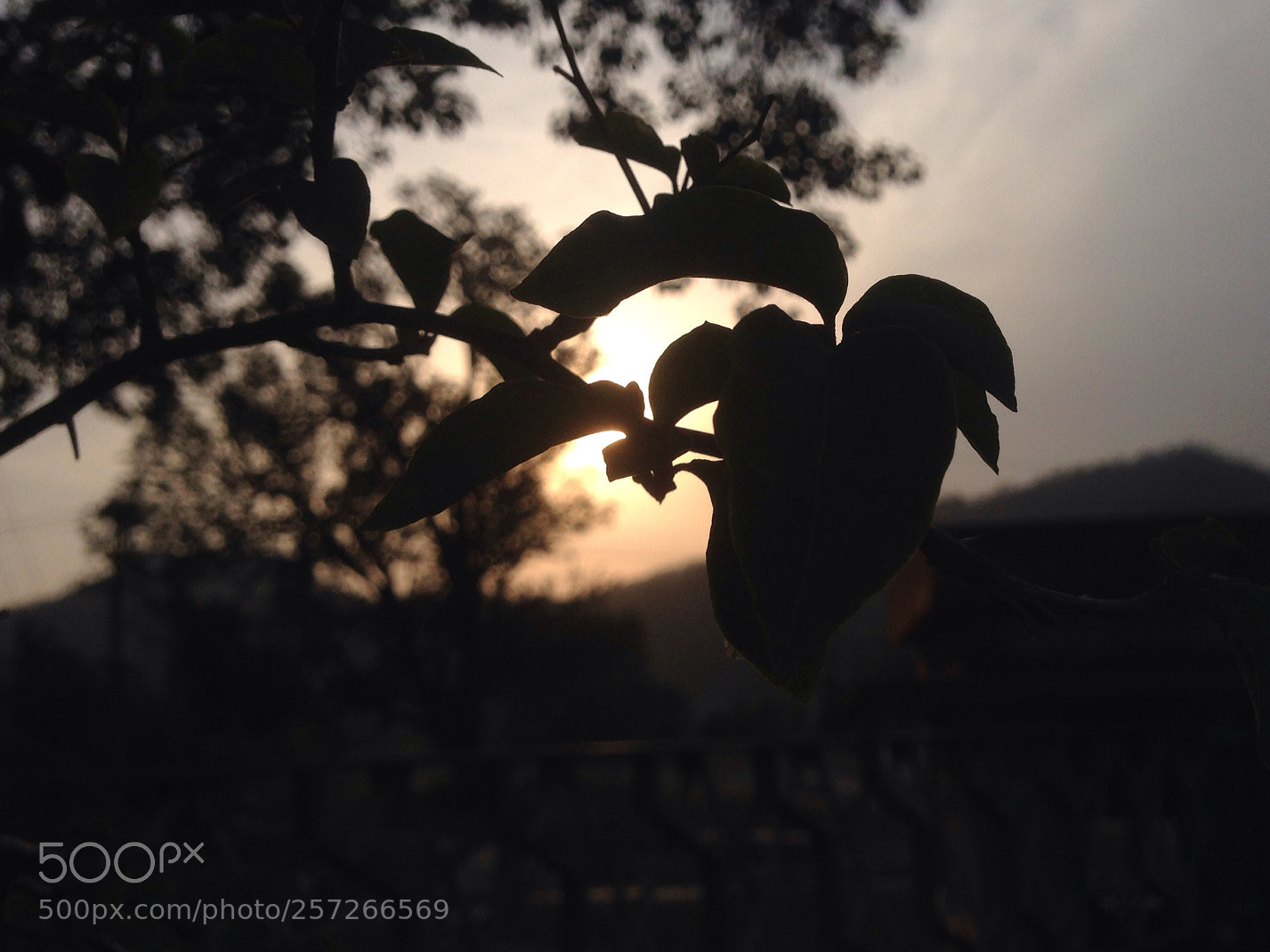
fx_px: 1357
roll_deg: +0.9
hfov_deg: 50.1
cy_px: 446
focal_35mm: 37
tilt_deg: +13.0
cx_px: 695
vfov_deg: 38.6
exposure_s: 1/4184
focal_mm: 4.12
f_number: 2.4
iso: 50
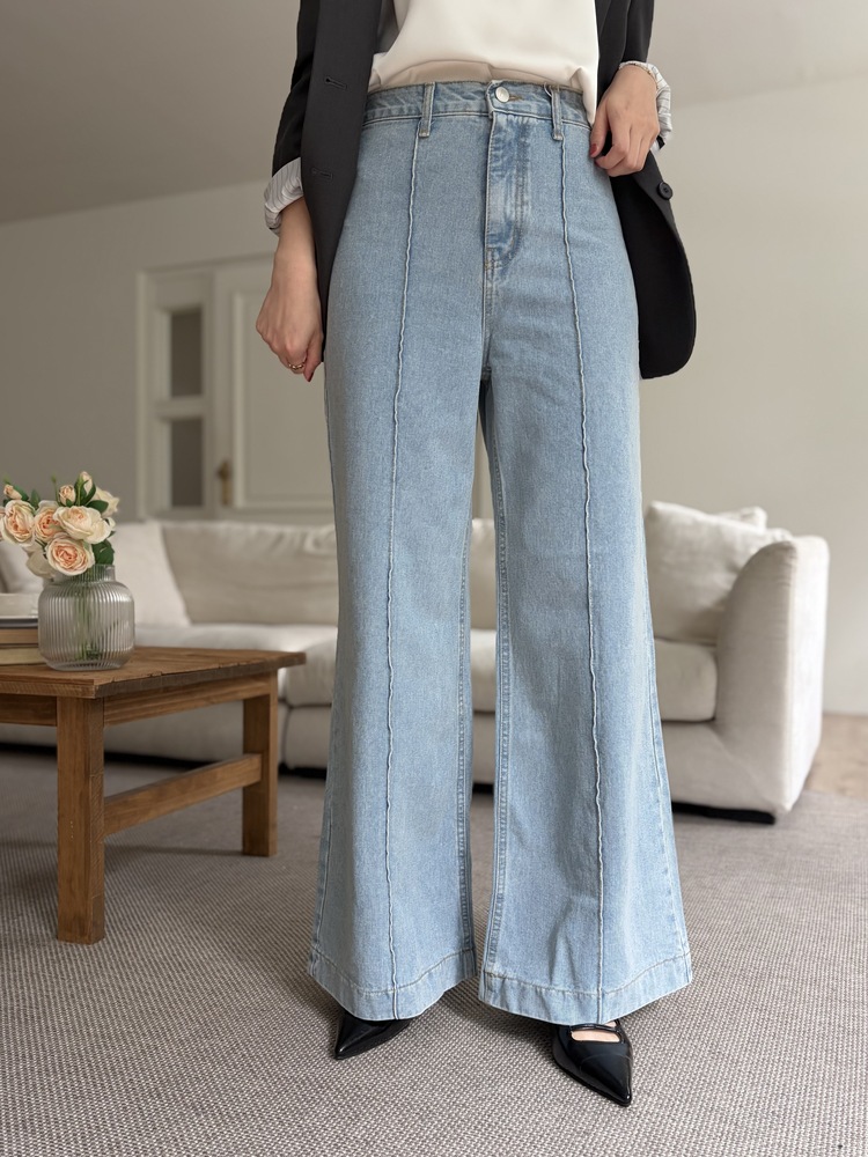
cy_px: 578
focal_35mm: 26
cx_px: 434
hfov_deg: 53.1
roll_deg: -0.7
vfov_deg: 67.3
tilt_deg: -1.3
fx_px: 869
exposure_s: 1/115
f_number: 1.6
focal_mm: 5.96
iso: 125
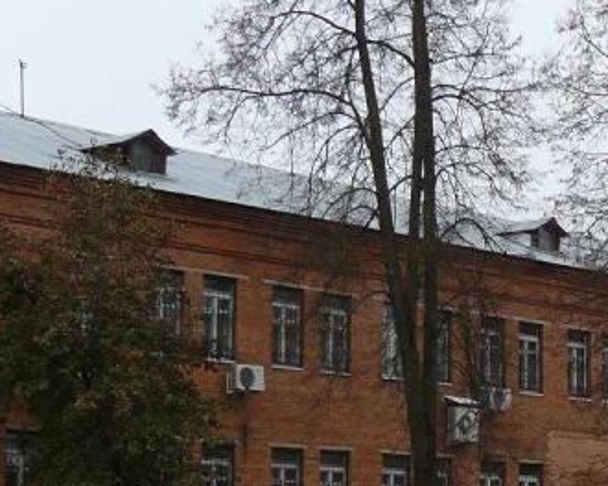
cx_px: 632
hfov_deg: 17.2
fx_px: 1961
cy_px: 438
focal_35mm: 109
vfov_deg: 14.0
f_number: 4
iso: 100
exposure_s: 1/125
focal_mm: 6
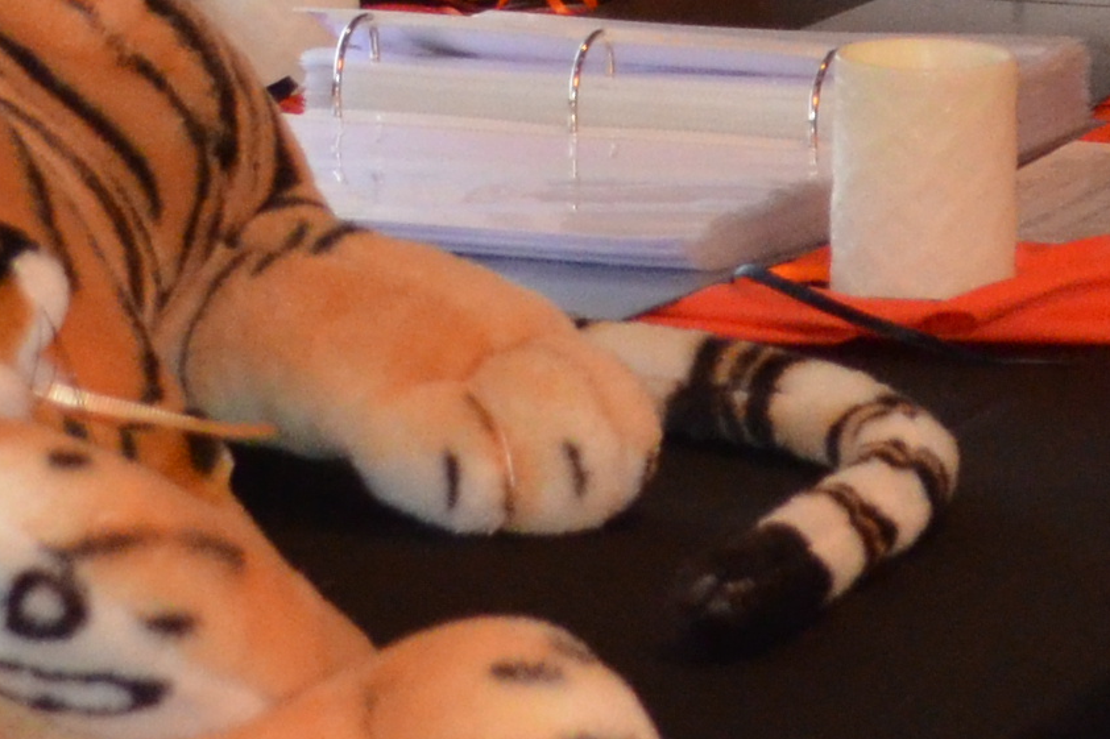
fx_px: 9186
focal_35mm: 298
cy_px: -263
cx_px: 431
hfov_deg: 6.9
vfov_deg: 4.6
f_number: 5
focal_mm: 34
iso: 1800
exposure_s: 1/60
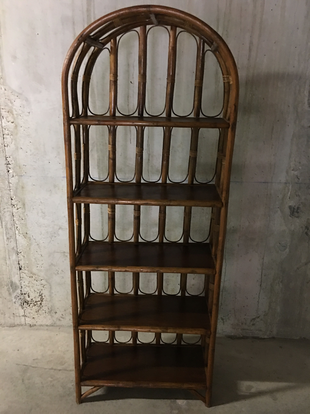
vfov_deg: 61.7
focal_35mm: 29
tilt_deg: -16.4
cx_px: 155
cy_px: 207
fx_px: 346
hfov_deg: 48.2
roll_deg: -0.1
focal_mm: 4.15
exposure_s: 1/4
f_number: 2.2
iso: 125
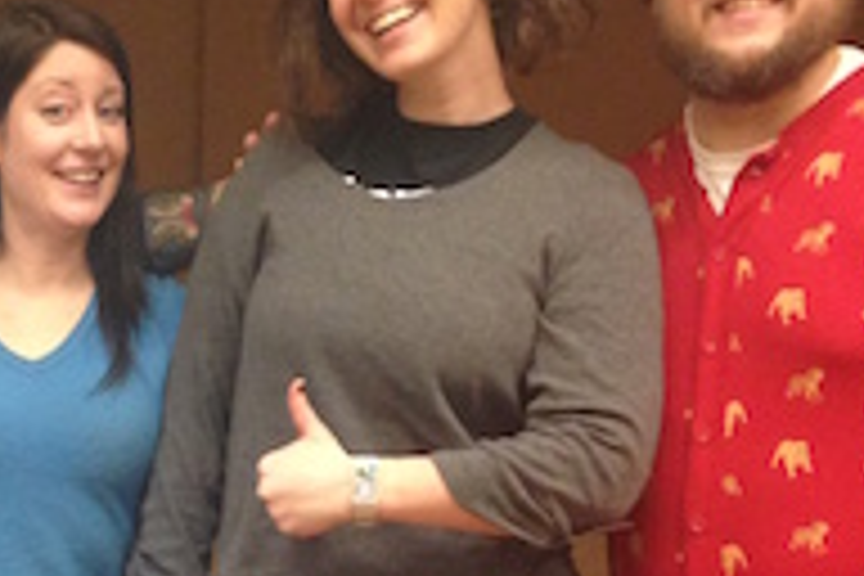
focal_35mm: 103
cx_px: -45
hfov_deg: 19.1
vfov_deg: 12.8
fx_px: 2472
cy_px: 756
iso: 200
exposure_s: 1/20
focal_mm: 4.12
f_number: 2.4
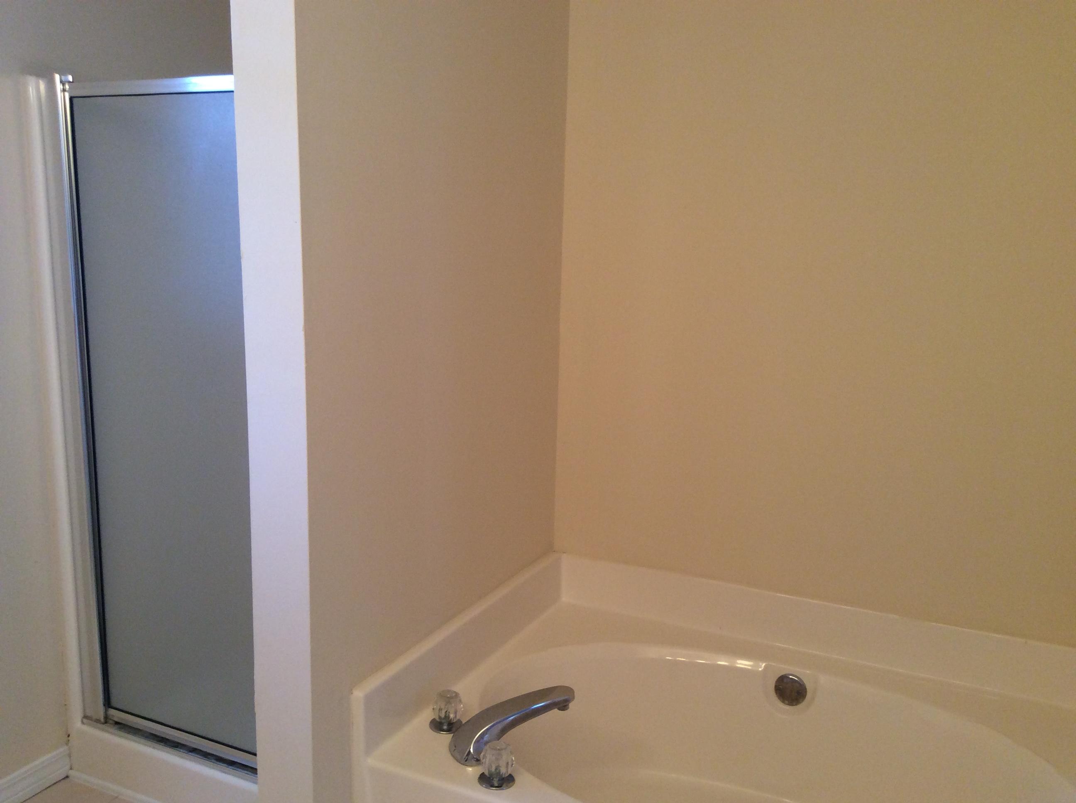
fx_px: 993
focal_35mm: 32
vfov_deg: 44.1
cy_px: 402
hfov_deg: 56.9
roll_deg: -1.1
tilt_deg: -10.8
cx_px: 538
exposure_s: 1/24
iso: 64
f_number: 2.4
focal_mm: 3.3
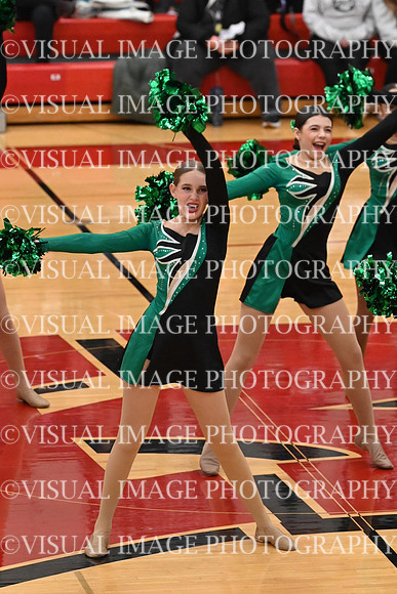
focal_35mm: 240
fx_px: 3967
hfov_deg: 5.7
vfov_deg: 8.6
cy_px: 297
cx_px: 198
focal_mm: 160
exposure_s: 1/400
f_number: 4
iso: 8000
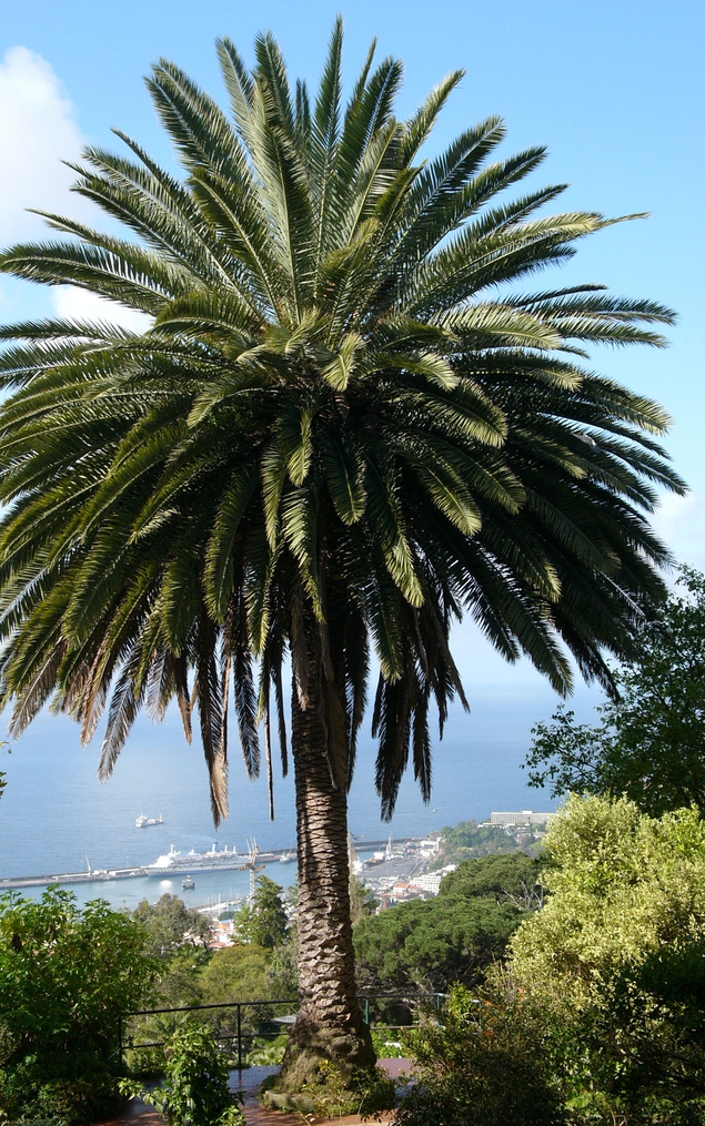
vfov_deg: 33.0
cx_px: 304
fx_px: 1905
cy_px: 562
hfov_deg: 21.0
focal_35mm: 62
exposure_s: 1/250
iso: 100
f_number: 5.6
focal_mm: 14.7
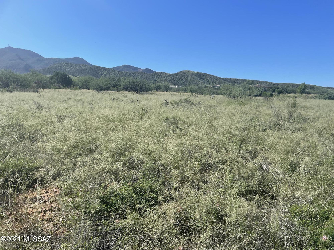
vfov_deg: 53.1
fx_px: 251
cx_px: 167
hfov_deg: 67.3
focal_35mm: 26
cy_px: 125
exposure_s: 1/3125
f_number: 1.6
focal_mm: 4.2
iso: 32
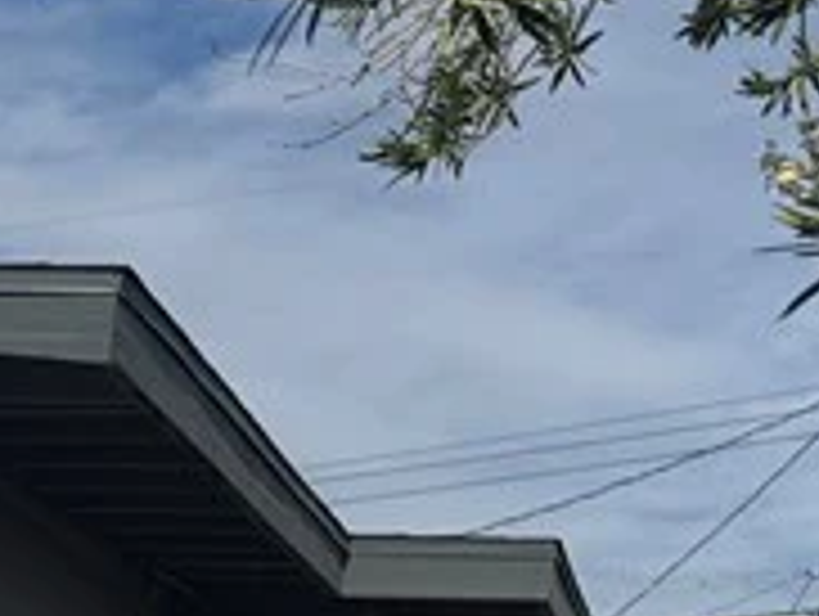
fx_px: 3198
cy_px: 1025
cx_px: -904
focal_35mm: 135
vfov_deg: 10.5
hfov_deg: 12.5
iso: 80
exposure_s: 1/7937
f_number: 1.78
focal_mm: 6.76
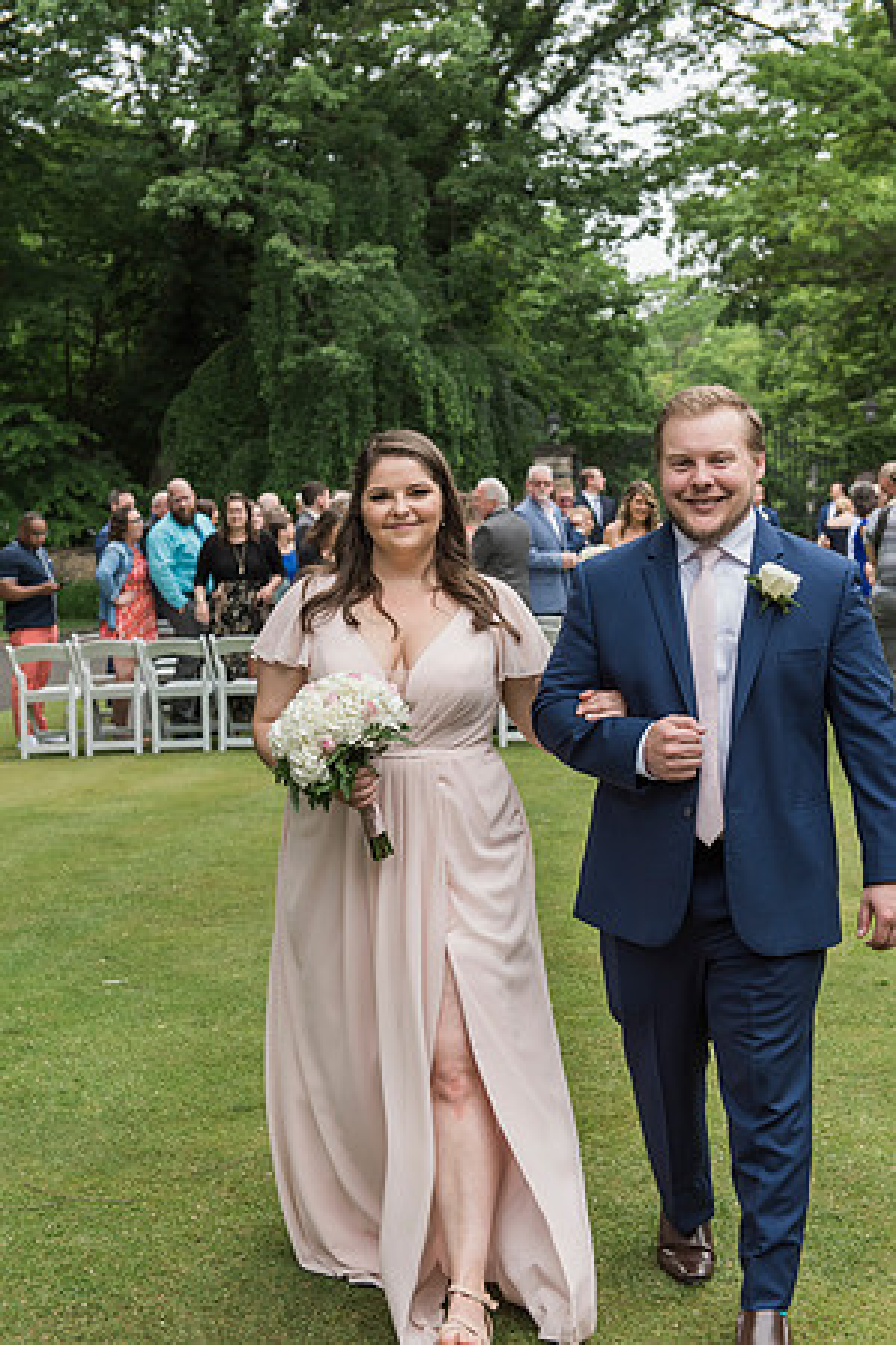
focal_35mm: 50
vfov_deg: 39.6
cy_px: 672
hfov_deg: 27.0
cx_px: 448
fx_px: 1867
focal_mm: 50
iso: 800
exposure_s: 1/640
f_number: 4.5
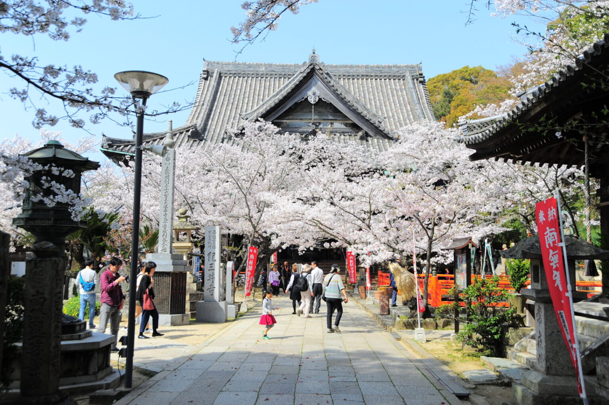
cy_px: 202
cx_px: 304
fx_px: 676
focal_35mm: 40
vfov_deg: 33.4
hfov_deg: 48.5
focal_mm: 40
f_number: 6.7
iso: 280
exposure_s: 1/750
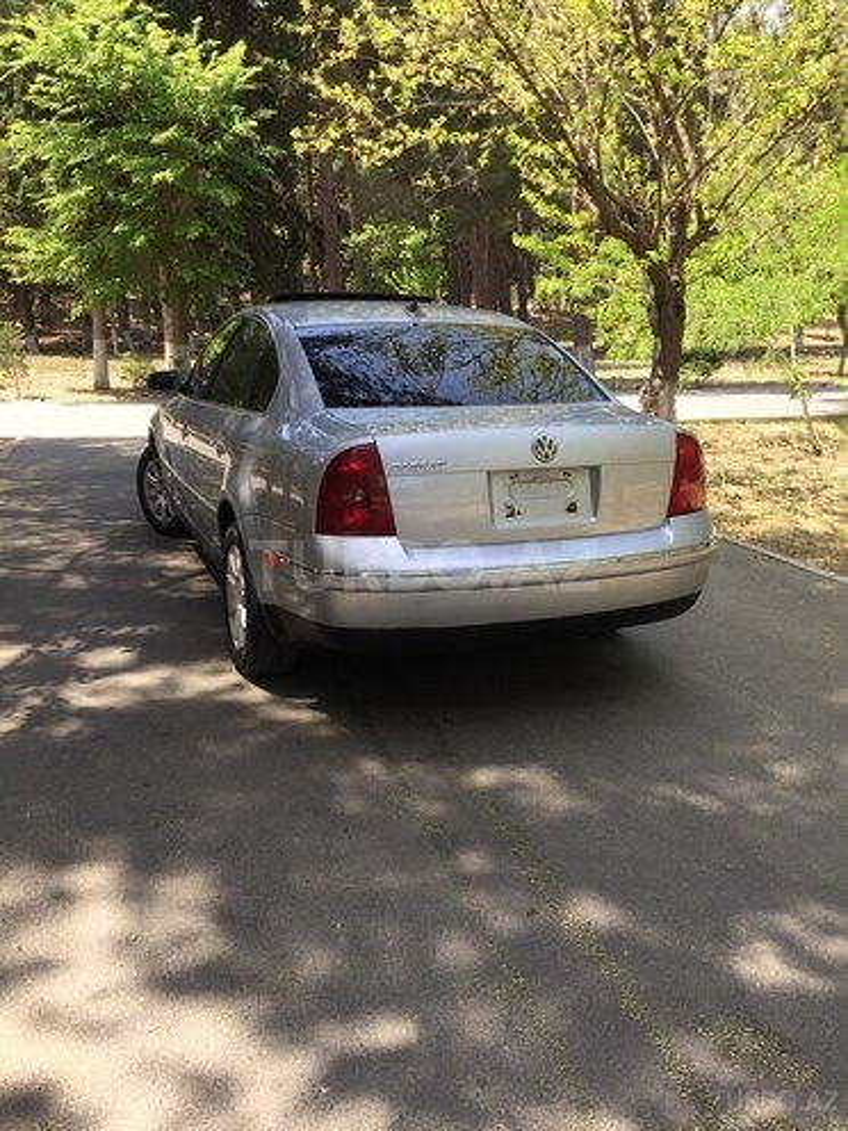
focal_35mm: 29
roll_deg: +0.4
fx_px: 947
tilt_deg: -13.2
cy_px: 566
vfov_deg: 61.7
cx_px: 424
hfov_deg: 48.2
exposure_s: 1/471
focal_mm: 4.15
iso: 32
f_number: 2.2
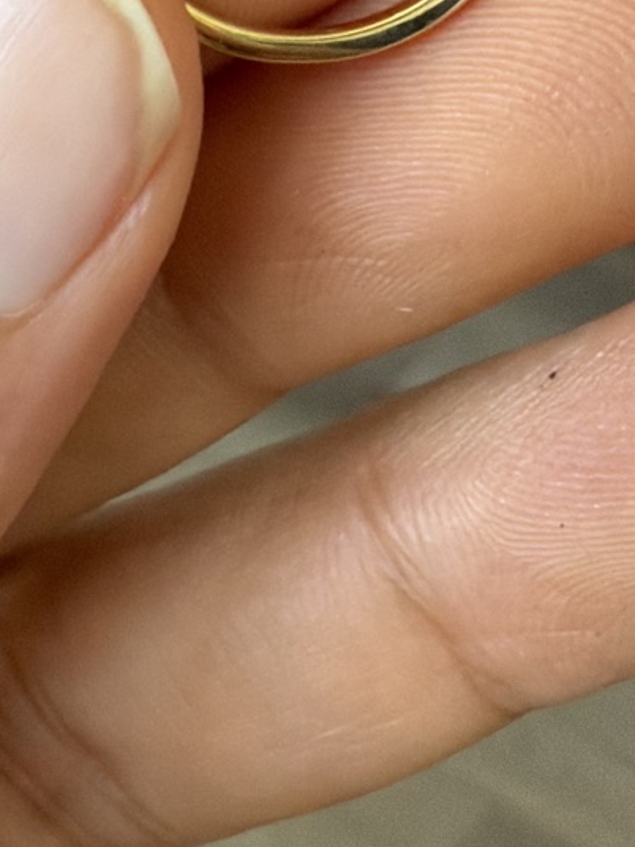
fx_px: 1834
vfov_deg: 26.0
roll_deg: -1.7
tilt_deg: -32.2
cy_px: 458
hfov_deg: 18.6
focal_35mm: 75
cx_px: -137
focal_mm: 2.22
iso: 200
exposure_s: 1/121
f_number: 2.2
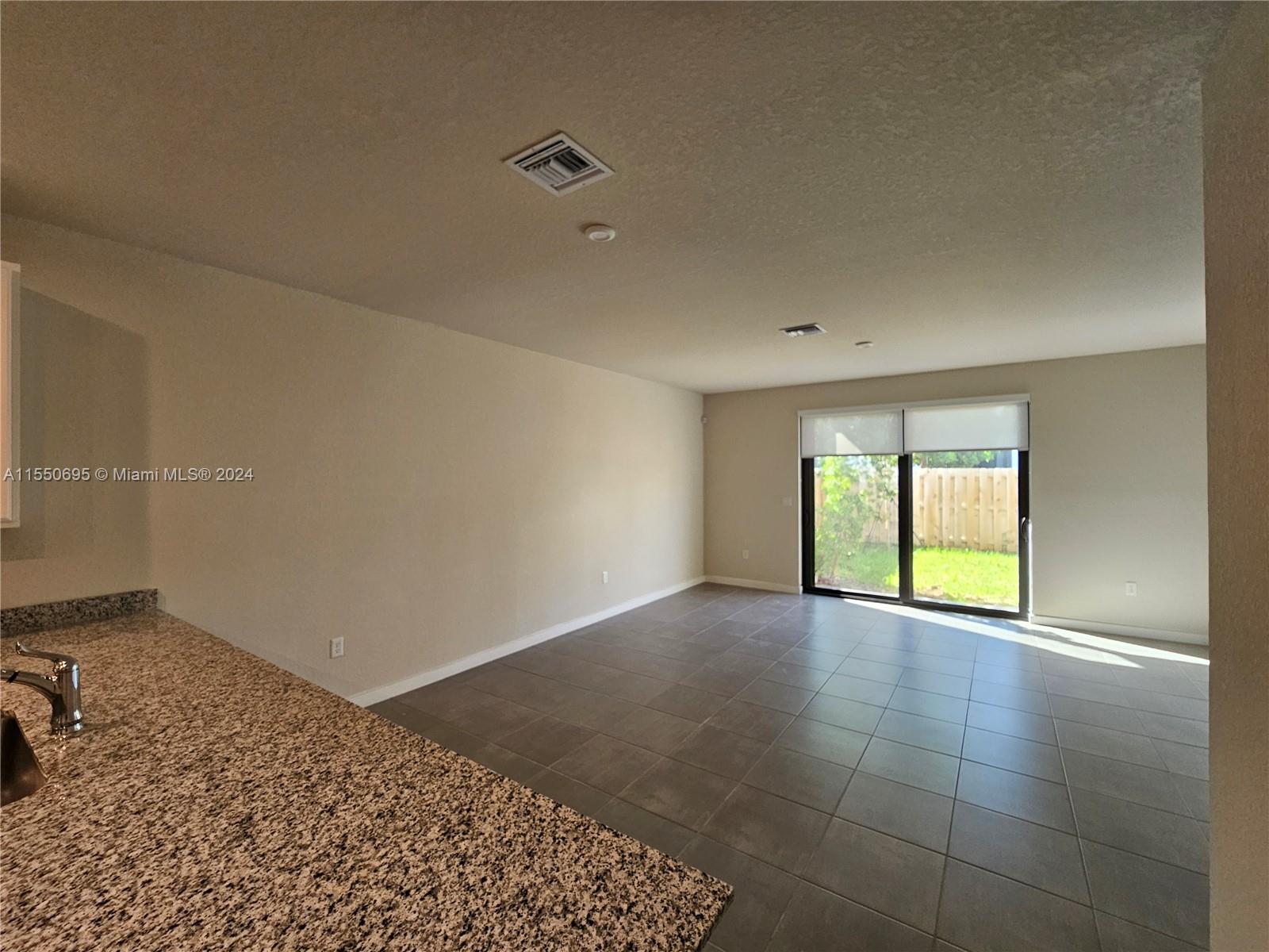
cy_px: 476
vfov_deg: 89.9
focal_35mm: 13
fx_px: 477
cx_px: 634
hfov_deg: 106.2
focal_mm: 2.2
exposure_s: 1/60
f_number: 2.2
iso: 125
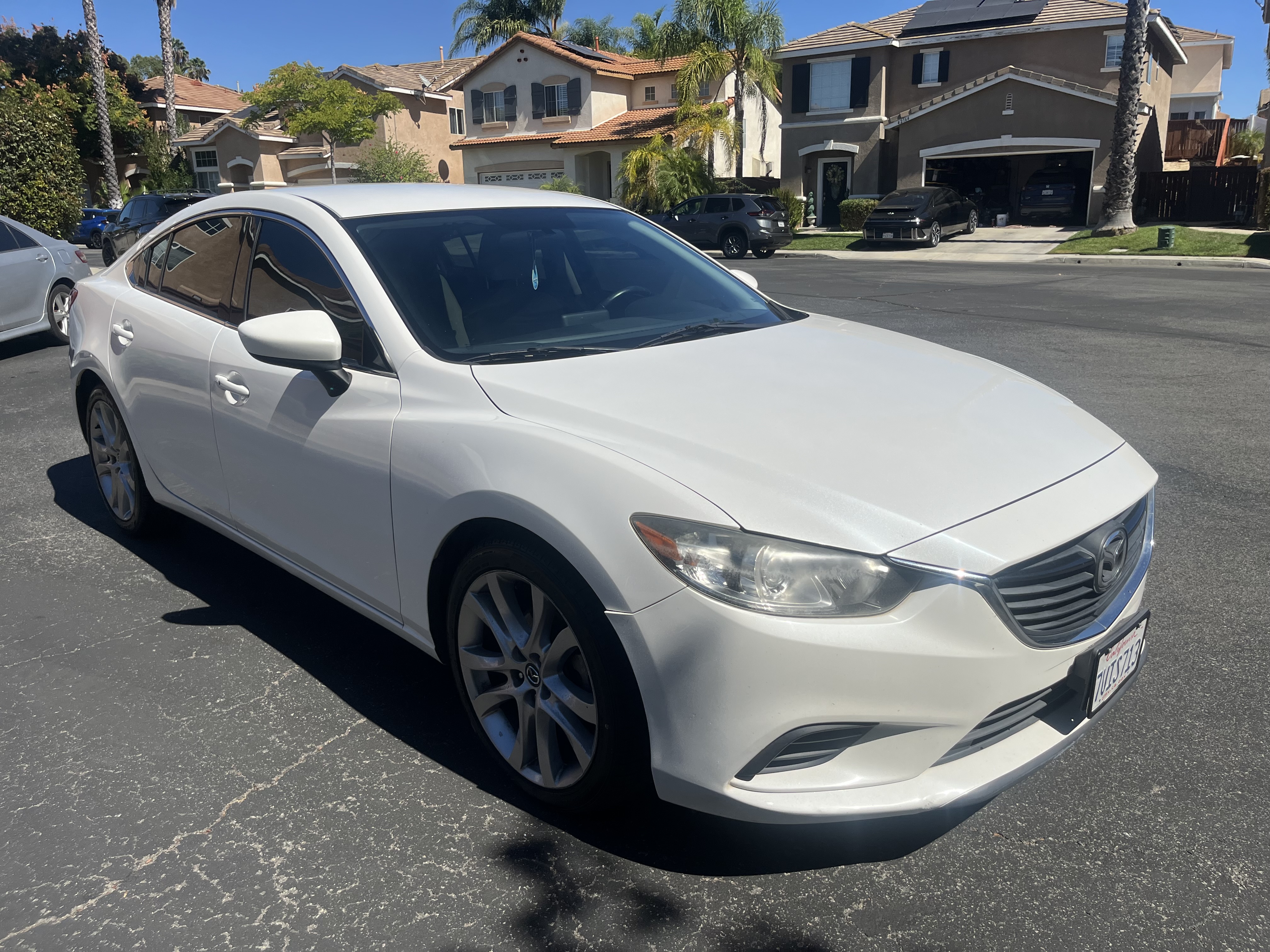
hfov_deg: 67.3
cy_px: 476
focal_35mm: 26
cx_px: 635
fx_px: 954
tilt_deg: -15.1
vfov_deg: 53.1
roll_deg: +1.7
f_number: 1.6
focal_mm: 5.1
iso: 50
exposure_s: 1/9091
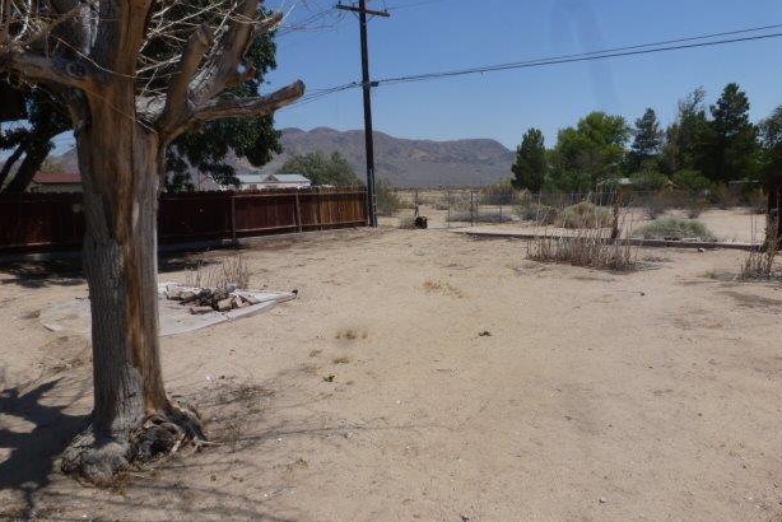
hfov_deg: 69.4
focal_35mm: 26
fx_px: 565
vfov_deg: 49.5
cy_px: 286
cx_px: 399
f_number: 5.6
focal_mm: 4.3
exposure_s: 1/640
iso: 100
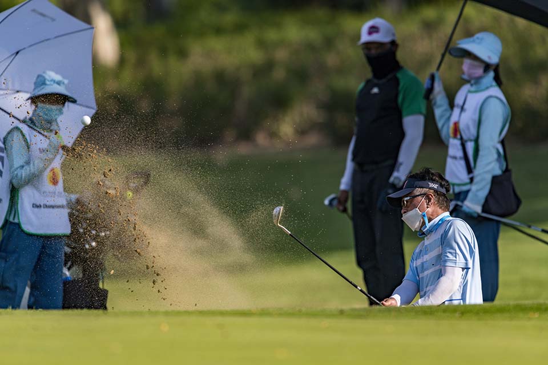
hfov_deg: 3.2
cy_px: 182
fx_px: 9894
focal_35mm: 650
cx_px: 274
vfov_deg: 2.1
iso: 100
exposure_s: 1/2500
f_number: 5
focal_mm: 650
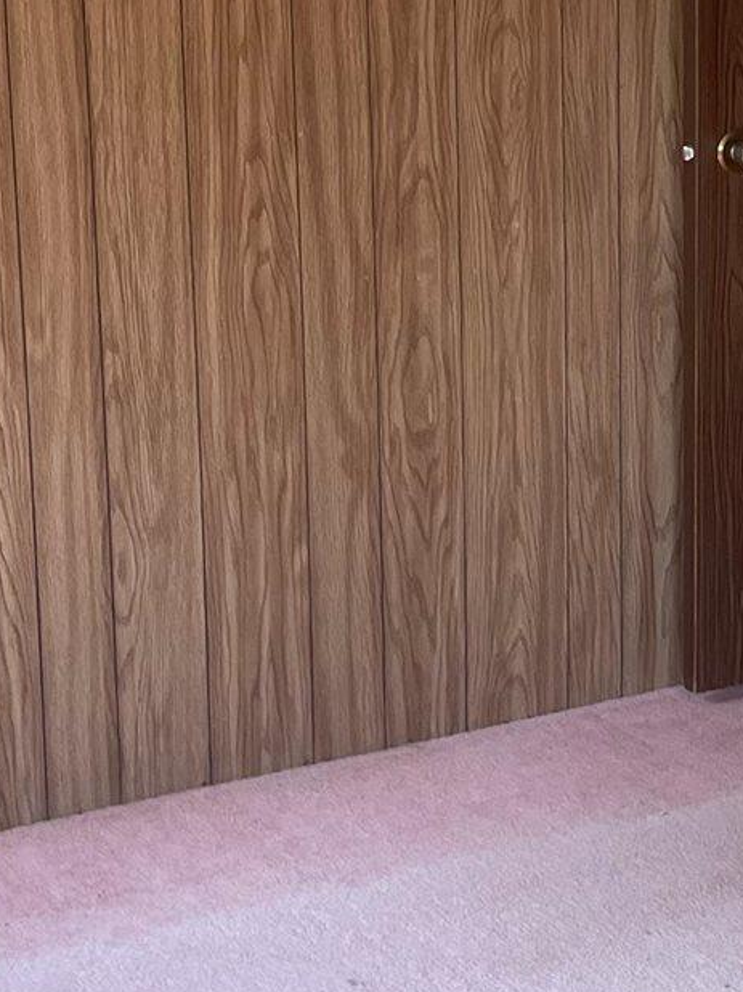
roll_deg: -0.3
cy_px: 369
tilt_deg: -13.5
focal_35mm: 97
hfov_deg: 14.9
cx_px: 777
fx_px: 2778
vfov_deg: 20.2
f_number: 1.6
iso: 125
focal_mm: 4.2
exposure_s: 1/111
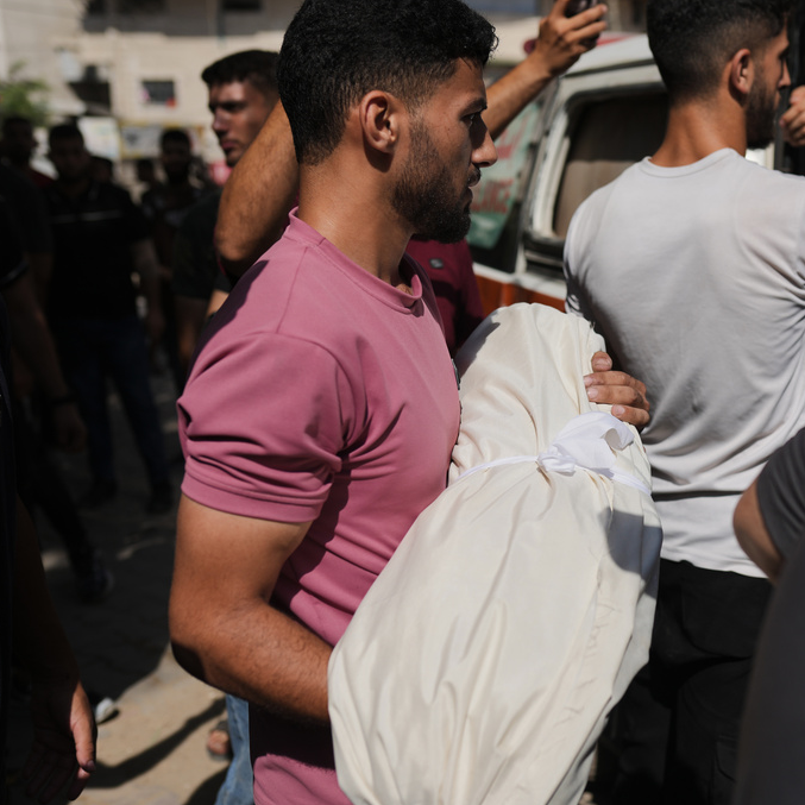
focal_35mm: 45
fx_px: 1184
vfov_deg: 37.6
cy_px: 404
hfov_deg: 36.8
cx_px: 591
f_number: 2.8
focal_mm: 35
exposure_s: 1/5000
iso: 125
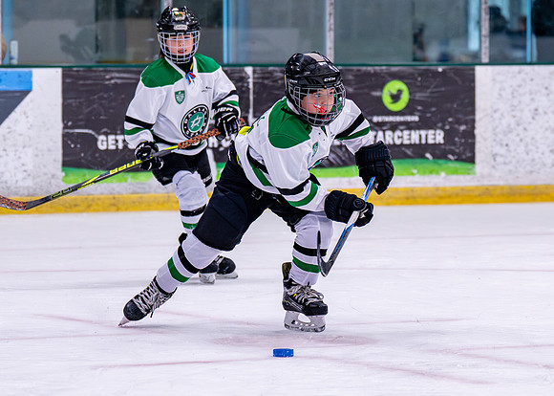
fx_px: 3486
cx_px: 264
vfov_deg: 6.5
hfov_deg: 9.1
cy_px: 180
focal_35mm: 222
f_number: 2.8
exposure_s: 1/1250
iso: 2500
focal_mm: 94
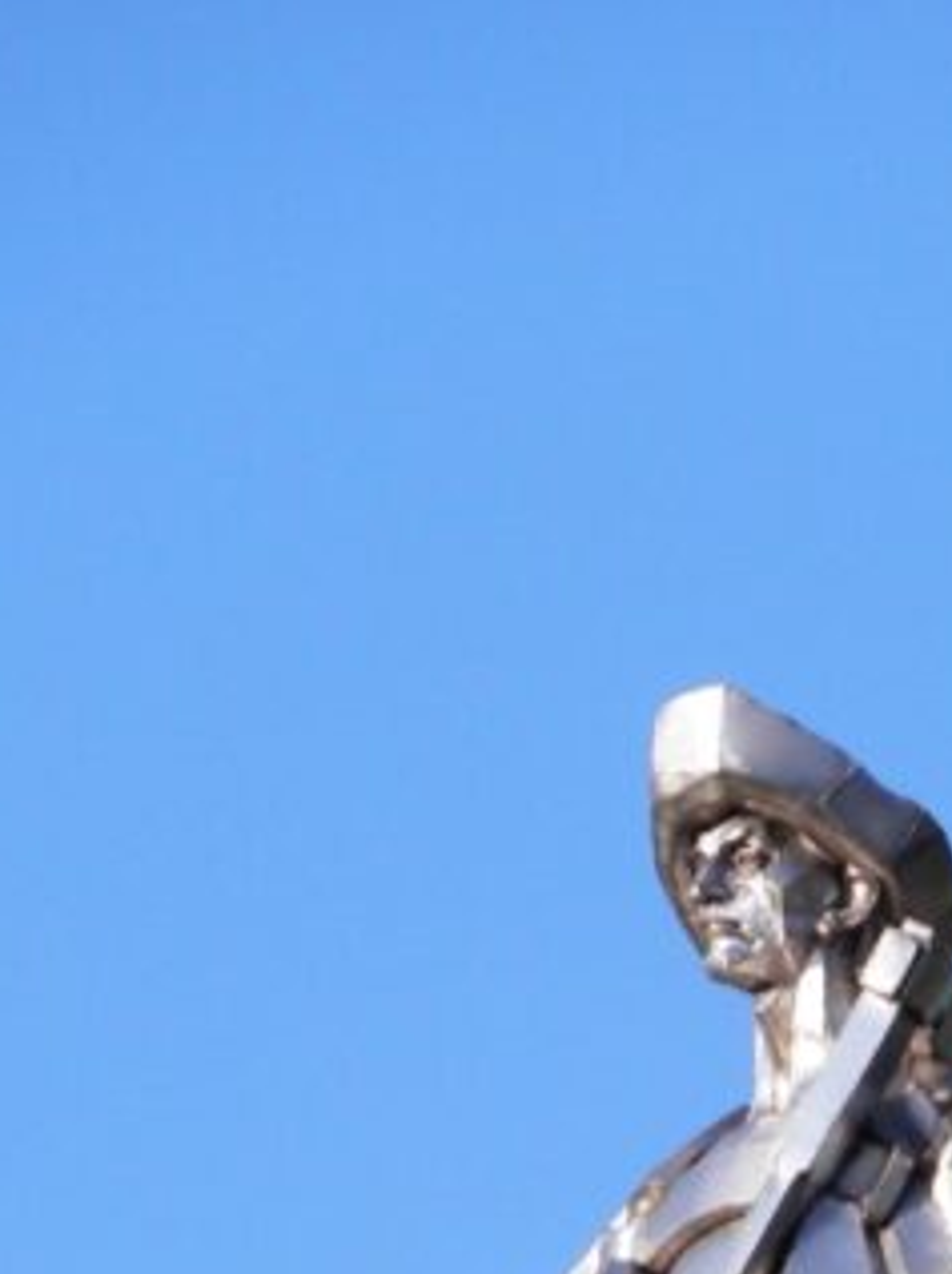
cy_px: 1957
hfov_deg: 1.4
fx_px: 39940
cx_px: 944
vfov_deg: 1.8
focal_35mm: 1087
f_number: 5
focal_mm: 59.89
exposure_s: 1/400
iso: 125
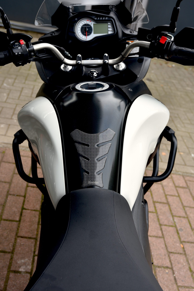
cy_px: 146
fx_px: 355
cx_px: 97
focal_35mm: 44
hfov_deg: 30.5
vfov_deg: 44.5
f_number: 5.6
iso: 200
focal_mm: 44
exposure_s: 1/125
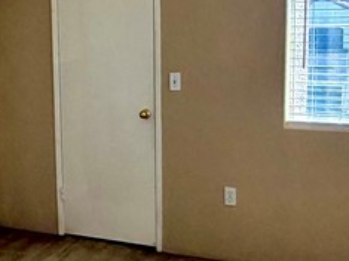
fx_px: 615
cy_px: 110
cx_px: 97
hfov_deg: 31.3
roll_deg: +1.4
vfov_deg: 24.0
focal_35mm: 61
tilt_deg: -6.6
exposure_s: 1/120
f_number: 2.2
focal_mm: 2.22
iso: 160
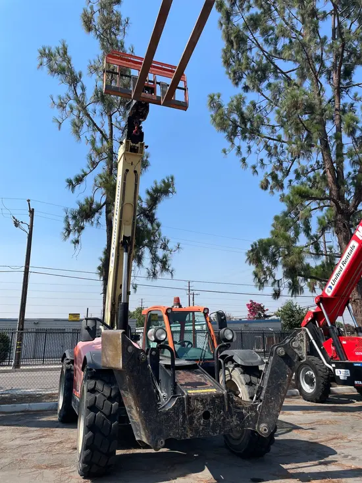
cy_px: 242
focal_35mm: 26
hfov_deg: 53.1
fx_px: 362
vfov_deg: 67.3
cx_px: 181
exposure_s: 1/3125
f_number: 1.6
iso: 32
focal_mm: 4.2
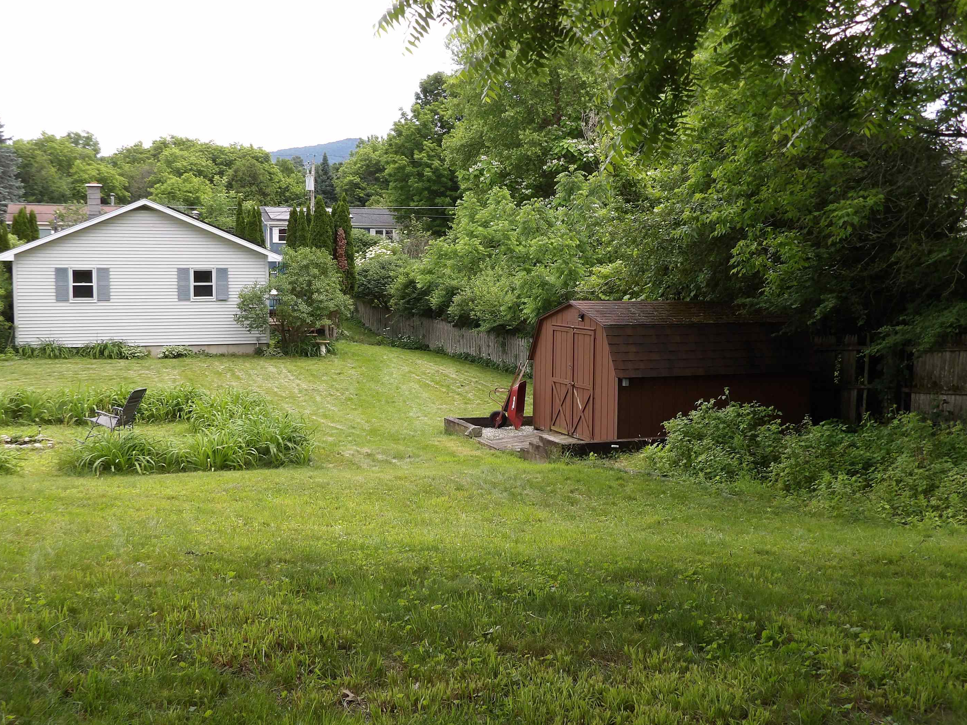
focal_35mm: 36
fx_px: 1006
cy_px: 369
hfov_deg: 51.3
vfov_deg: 39.7
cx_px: 441
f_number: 3.6
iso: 100
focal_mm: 5.9
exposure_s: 1/336
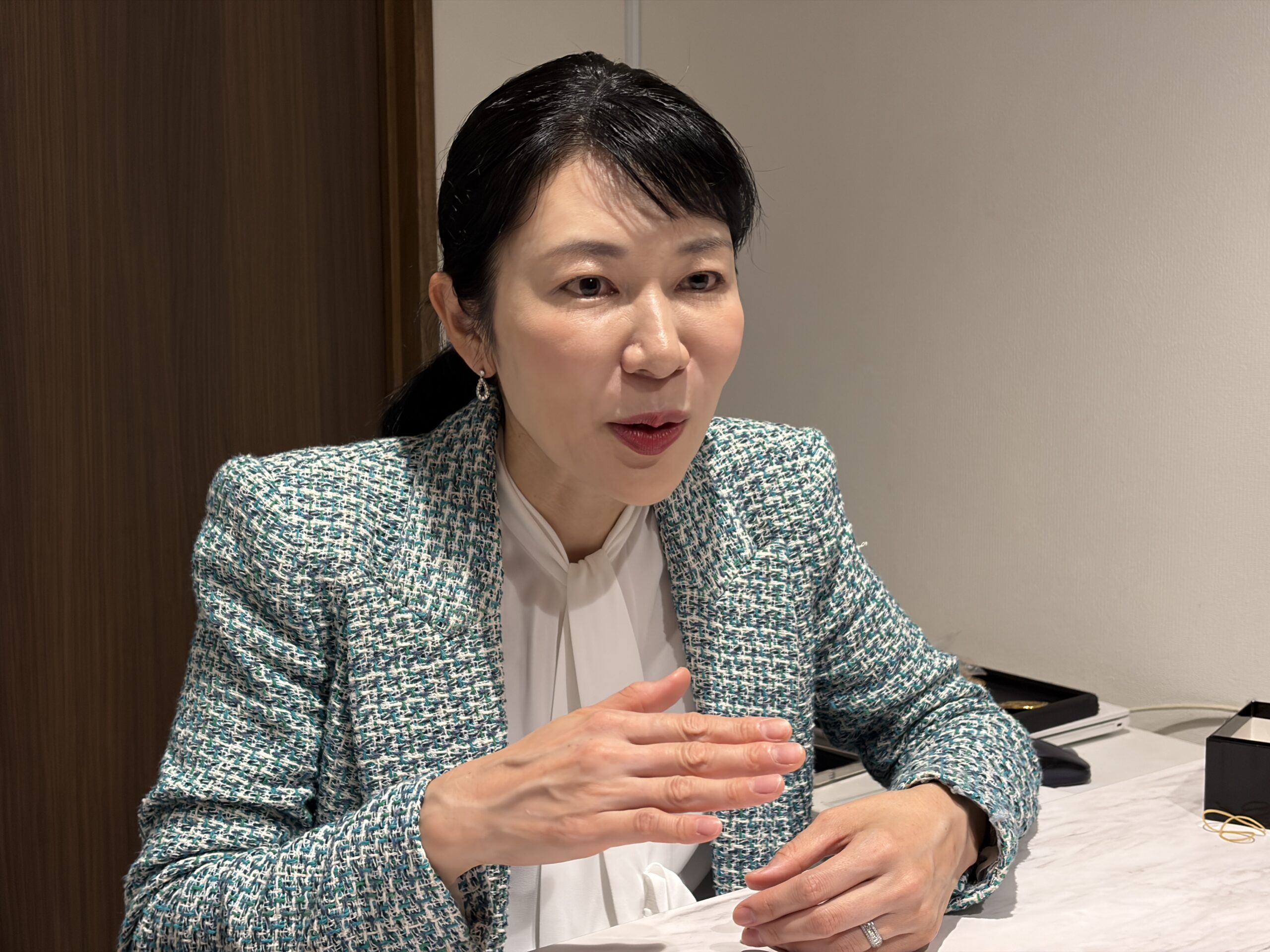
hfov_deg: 36.8
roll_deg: +0.7
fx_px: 1908
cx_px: 635
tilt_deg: -7.3
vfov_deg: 28.0
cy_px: 476
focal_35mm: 52
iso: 100
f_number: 1.6
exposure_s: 1/60
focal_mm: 5.96
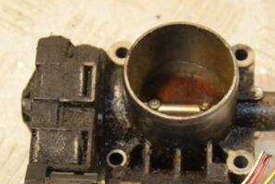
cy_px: 138
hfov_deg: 13.2
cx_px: 130
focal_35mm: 156
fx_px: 1192
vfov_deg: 8.8
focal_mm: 52
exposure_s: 1/160
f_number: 5
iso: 800
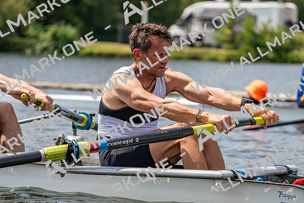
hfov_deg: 9.6
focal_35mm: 214
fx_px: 1807
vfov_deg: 6.4
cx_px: 152
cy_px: 102
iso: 200
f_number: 5.6
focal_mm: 214
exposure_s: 1/1600
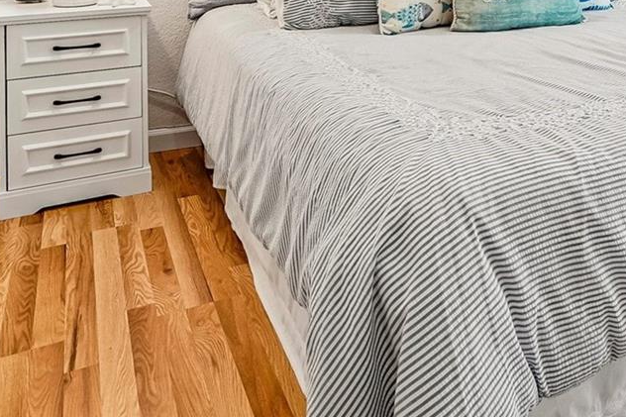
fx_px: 661
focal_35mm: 38
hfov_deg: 47.5
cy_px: -101
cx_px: 513
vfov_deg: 29.4
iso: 400
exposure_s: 1/20
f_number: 8
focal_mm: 10
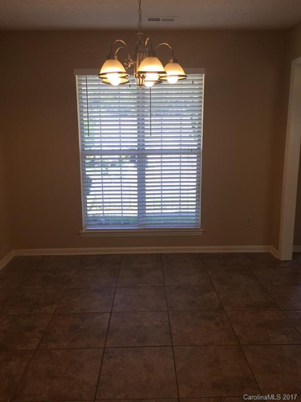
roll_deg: +0.9
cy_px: 201
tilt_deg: -9.2
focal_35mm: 29
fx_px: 336
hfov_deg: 48.2
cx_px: 150
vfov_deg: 61.7
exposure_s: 1/120
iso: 32
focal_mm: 4.15
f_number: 2.2
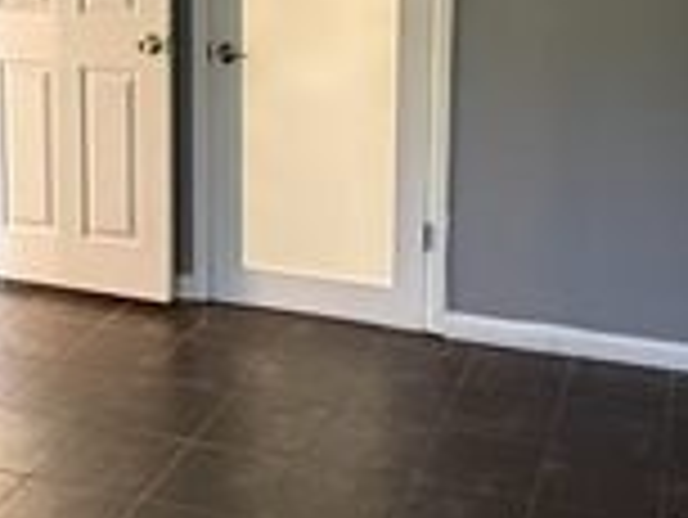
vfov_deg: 23.1
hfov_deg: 31.7
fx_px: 1213
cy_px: 9
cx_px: 344
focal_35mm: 61
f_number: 2.2
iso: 640
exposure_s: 1/60
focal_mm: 2.22
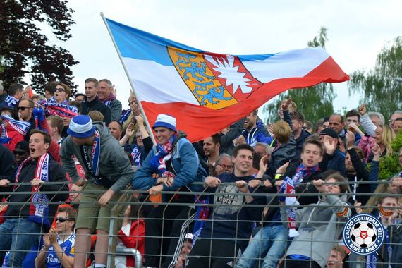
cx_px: 201
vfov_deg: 8.2
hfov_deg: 12.2
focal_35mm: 168
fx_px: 1876
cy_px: 134
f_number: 5
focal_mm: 112
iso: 320
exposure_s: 1/1250
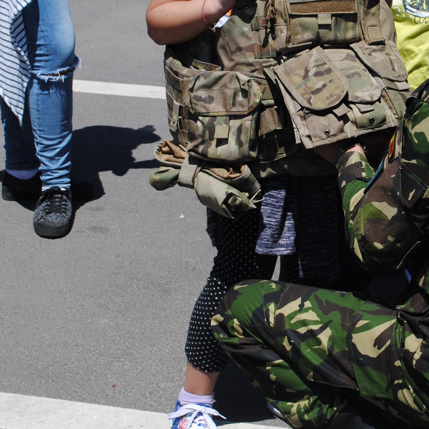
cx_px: 353
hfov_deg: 15.7
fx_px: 1542
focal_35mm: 110
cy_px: 120
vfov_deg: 15.8
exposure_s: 1/250
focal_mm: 32
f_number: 8
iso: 100
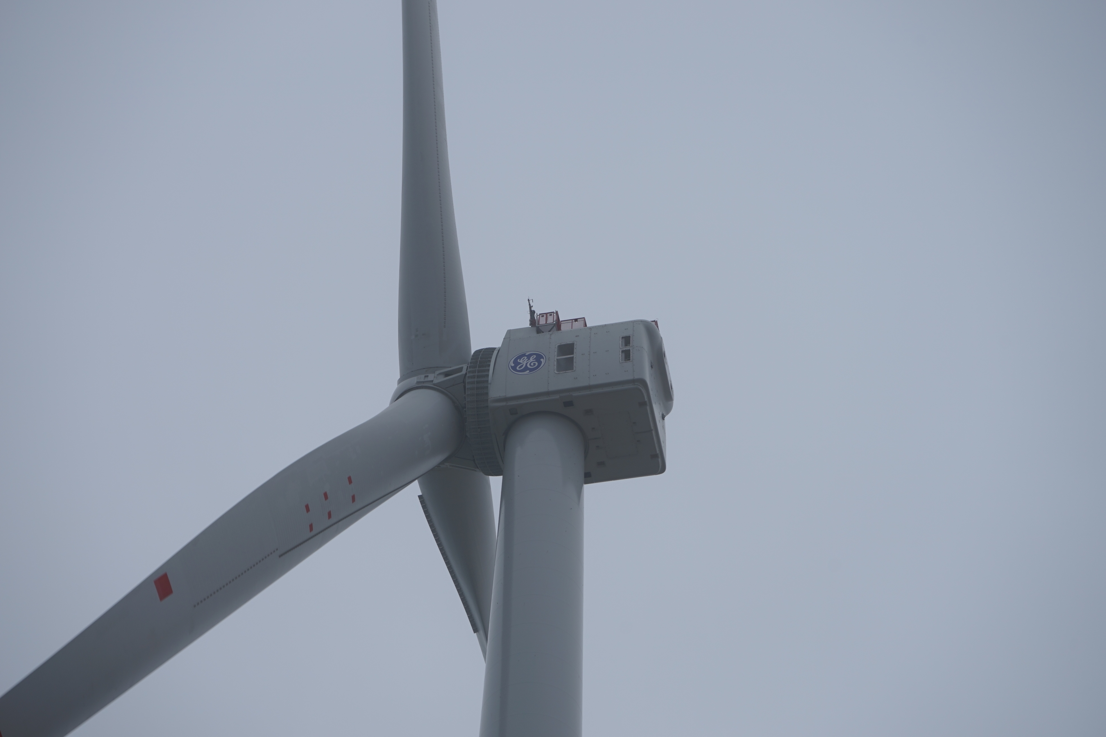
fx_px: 2150
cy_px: 368
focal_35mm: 70
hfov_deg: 28.8
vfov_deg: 19.5
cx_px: 553
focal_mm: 70
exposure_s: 1/160
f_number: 8
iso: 100
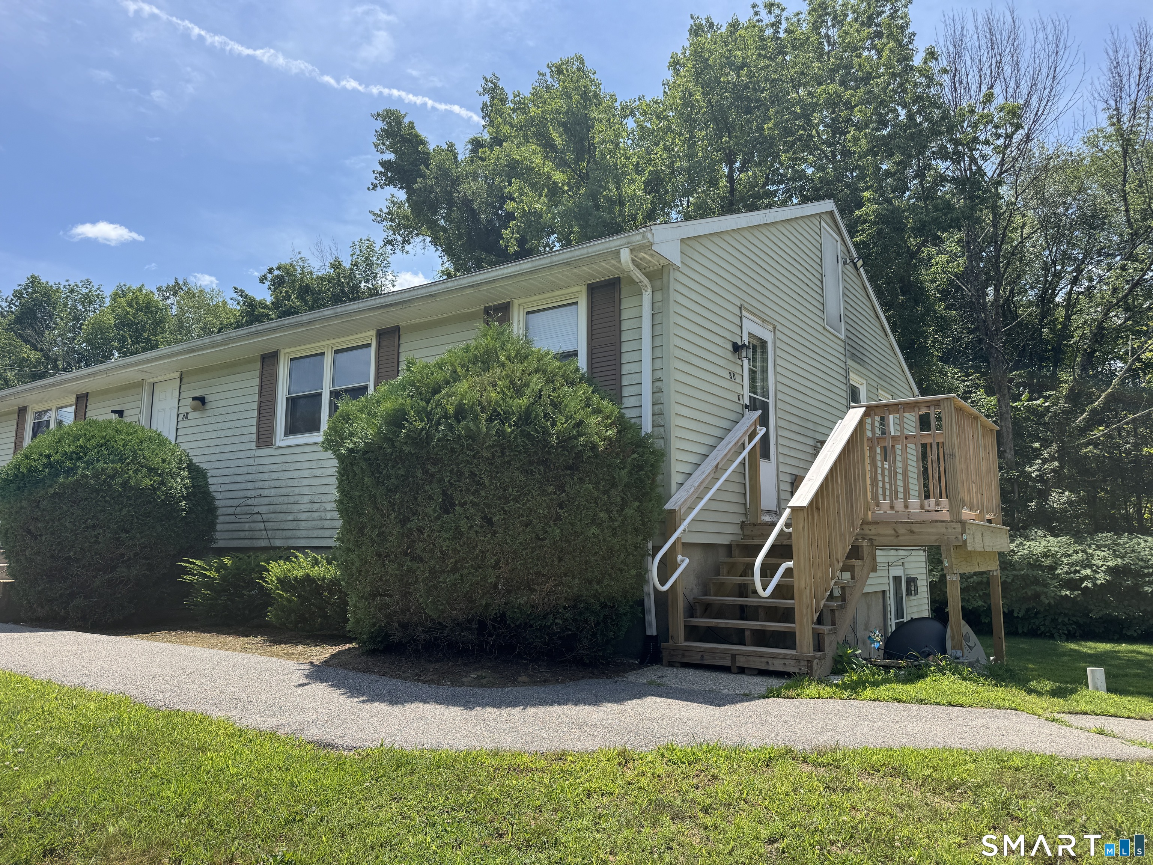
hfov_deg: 71.6
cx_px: 576
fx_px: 799
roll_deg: -0.7
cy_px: 432
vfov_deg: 56.8
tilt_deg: +6.1
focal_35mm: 24
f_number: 1.78
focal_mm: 6.76
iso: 80
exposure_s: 1/2959
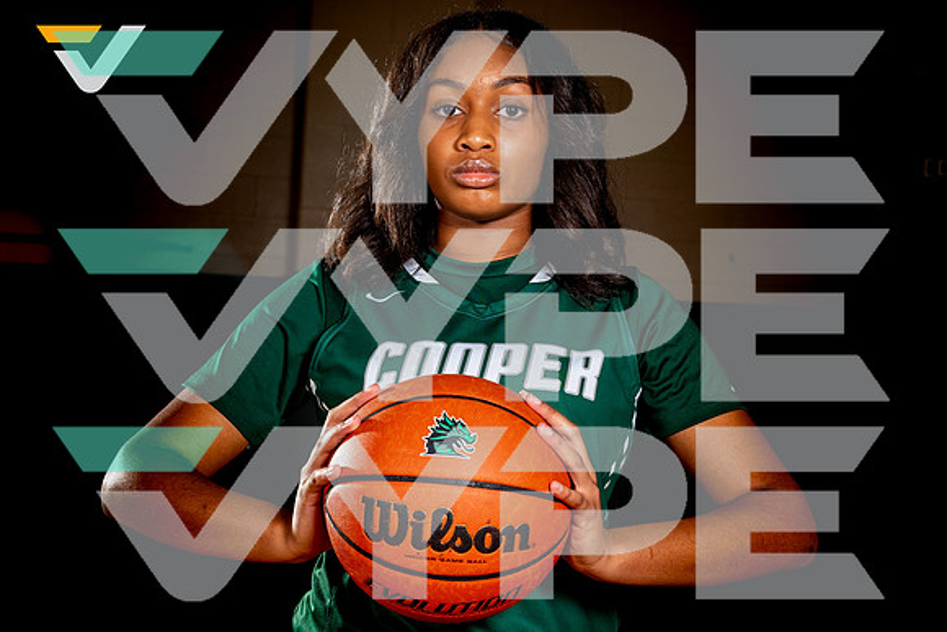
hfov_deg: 29.3
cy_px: 342
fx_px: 1809
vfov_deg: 19.8
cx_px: 511
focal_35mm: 69
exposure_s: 1/125
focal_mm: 60
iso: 125
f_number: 8
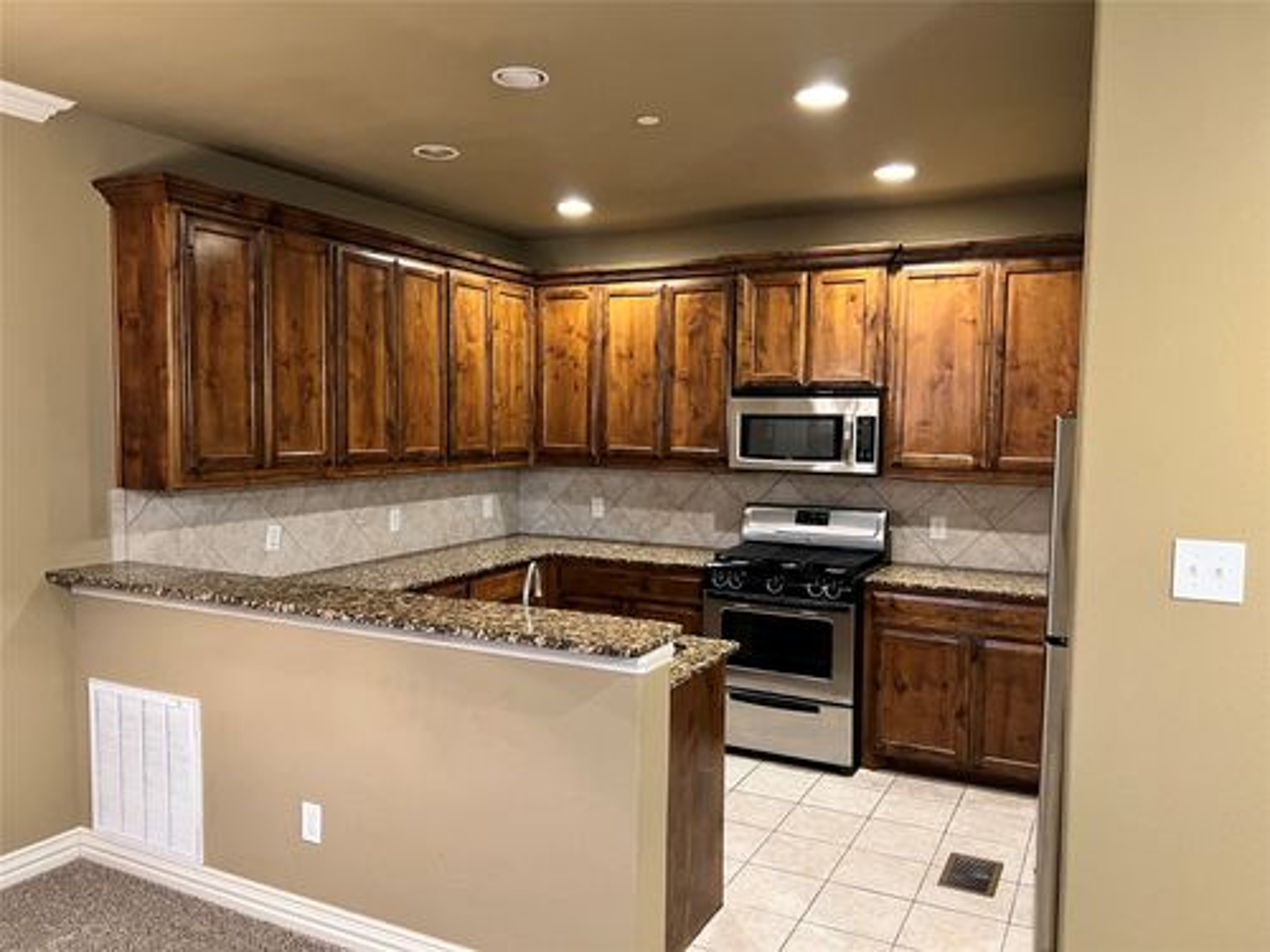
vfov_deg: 53.1
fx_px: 954
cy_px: 476
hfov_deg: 67.3
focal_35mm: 26
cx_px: 635
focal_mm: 5.7
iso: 400
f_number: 1.5
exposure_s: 1/60
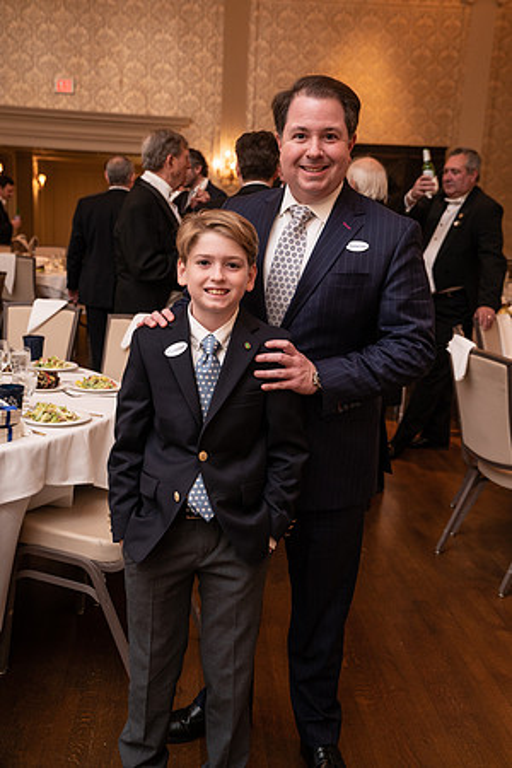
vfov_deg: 47.4
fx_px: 875
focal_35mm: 41
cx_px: 256
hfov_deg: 32.6
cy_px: 384
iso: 800
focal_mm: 41
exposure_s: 1/40
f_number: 4.5
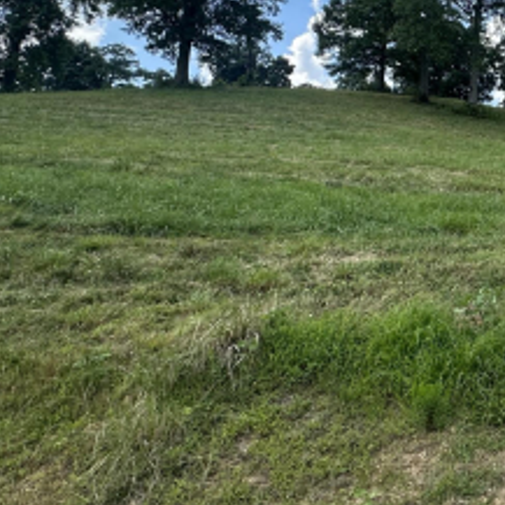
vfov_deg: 41.5
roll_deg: +0.6
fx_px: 627
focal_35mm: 38
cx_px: 595
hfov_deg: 35.3
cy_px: 84
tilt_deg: +16.1
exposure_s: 1/895
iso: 40
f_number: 2.2
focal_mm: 2.22
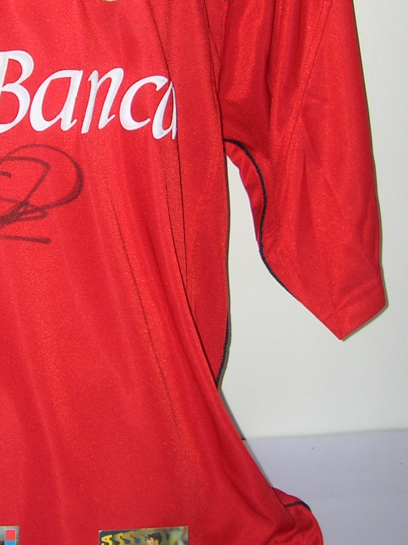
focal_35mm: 77
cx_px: -15
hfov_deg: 18.5
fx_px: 1211
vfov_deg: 24.9
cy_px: 113
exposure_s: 1/60.1
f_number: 2.9
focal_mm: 5.7
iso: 50
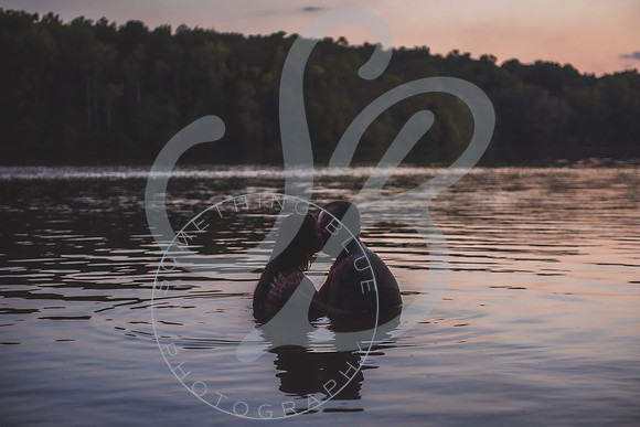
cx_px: 325
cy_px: 213
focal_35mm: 74
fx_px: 1324
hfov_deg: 27.2
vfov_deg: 18.3
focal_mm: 70
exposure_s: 1/250
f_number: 2.8
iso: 200
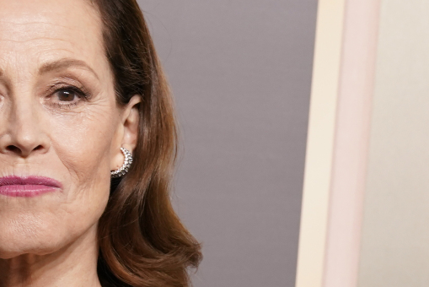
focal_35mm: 384
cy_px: 252
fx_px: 4578
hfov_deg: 5.3
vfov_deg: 3.6
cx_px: -47
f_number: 7.1
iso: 1600
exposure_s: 1/500
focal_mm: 109
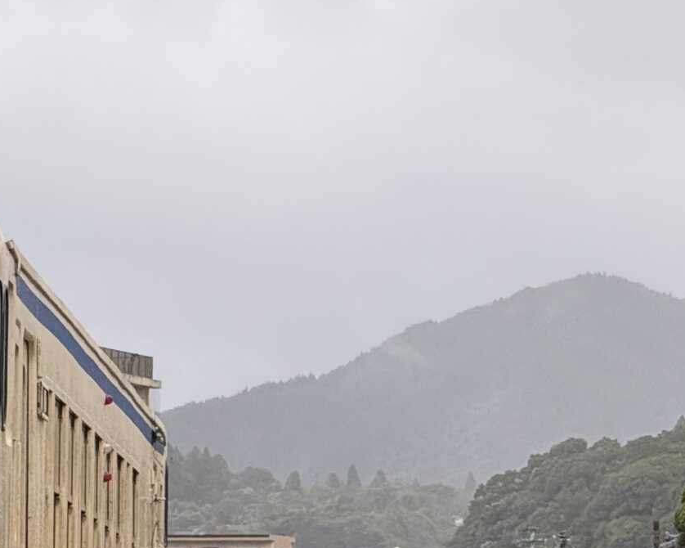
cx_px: -63
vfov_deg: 4.3
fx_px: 7256
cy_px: 637
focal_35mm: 358
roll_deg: -0.7
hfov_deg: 5.4
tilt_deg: +0.5
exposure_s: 1/76
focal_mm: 15.66
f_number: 2.8
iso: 250
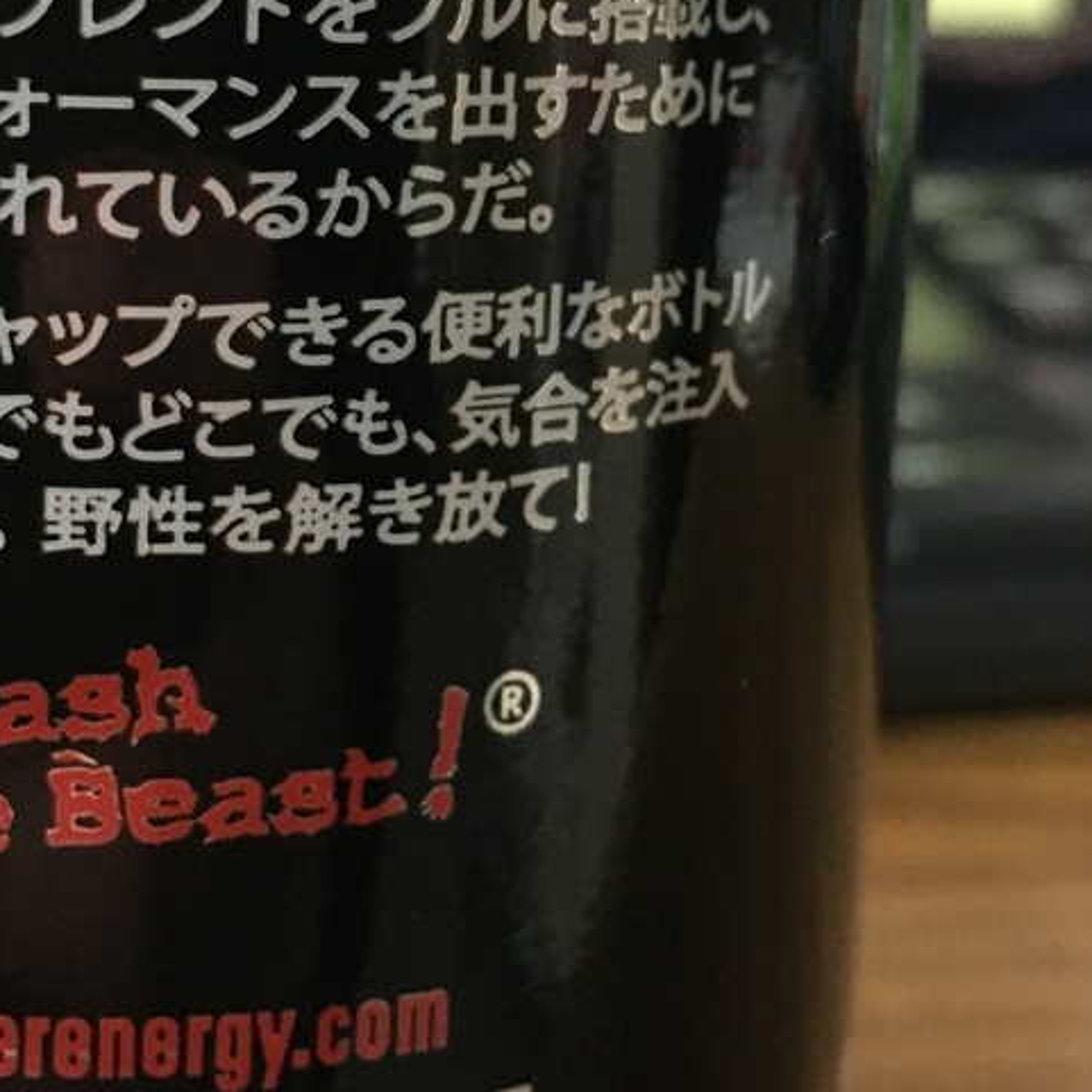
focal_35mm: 64
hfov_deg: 26.7
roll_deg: -0.6
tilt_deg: -11.6
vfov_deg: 26.5
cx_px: 361
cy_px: 257
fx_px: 2284
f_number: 2.2
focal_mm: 4.15
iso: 200
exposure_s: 1/15
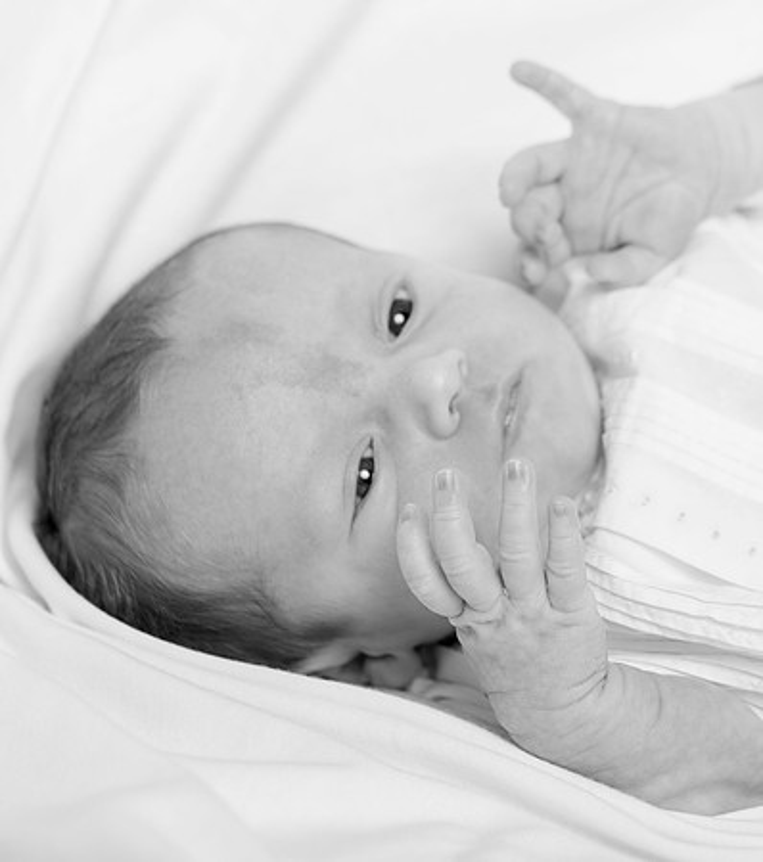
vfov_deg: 6.9
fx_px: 7124
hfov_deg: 6.1
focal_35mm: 268
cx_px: 453
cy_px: 431
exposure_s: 1/160
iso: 200
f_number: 5.6
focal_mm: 185
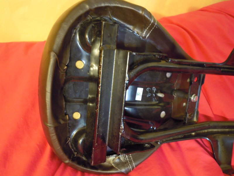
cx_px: 117
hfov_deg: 63.4
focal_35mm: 28
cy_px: 88
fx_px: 189
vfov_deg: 49.7
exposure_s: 1/6
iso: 400
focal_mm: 5
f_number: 2.7
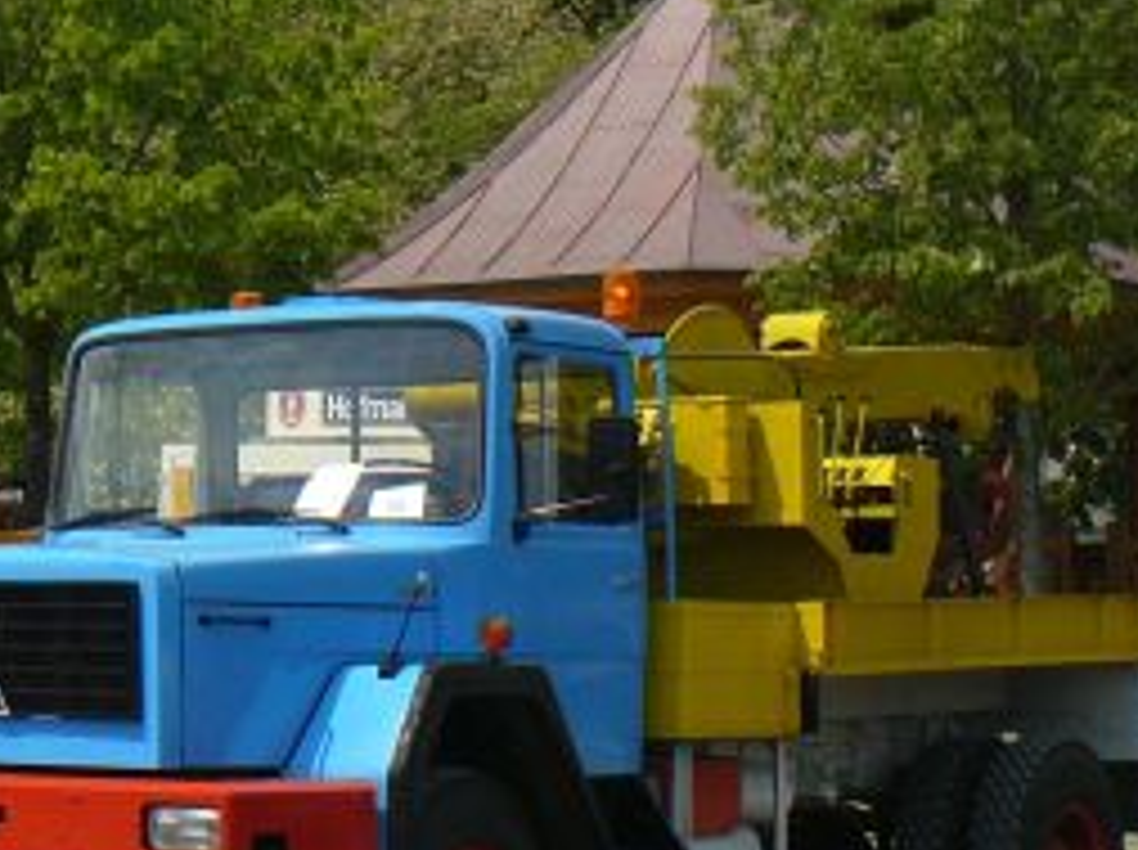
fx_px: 3742
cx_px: -414
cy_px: 369
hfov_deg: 16.2
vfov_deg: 13.0
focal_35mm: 114
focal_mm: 6
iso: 100
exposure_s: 1/200
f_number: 4
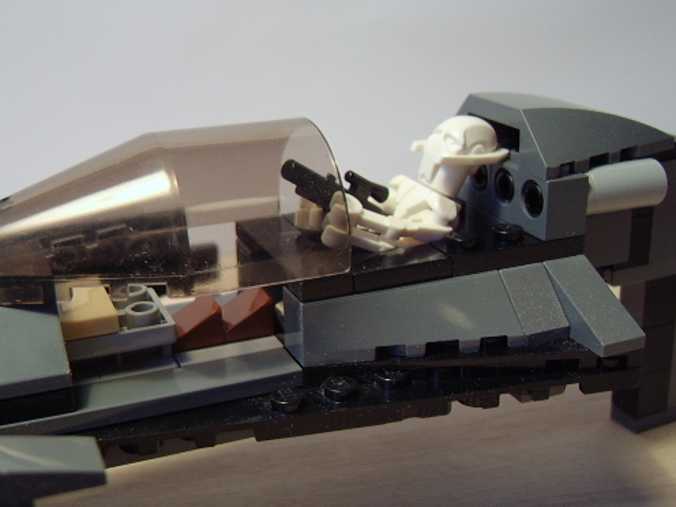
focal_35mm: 40
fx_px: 781
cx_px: 316
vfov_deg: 36.0
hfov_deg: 46.8
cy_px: 244
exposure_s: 1/16
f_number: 2.7
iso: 100
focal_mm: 8.13
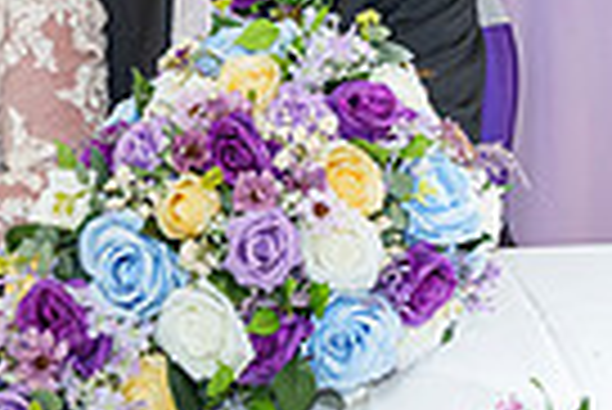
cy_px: -307
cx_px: 211
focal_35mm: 128
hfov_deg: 16.0
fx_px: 2178
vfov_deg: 10.2
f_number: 4
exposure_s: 1/160
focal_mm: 28
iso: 800
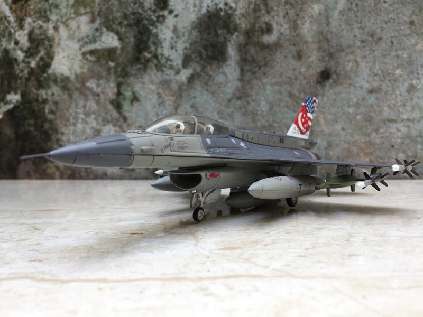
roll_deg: -0.9
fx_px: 354
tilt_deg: -4.1
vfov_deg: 48.2
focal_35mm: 29
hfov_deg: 61.7
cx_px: 212
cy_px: 158
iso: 32
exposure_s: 1/176
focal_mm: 4.15
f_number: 2.2
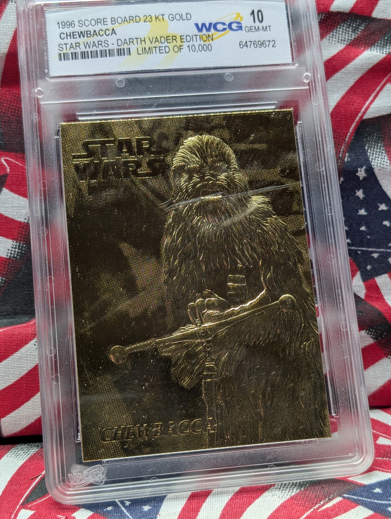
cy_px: 252
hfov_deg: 28.1
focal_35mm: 52
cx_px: 196
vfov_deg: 36.8
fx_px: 781
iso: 23
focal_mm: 6.9
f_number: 1.68
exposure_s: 1/33.3
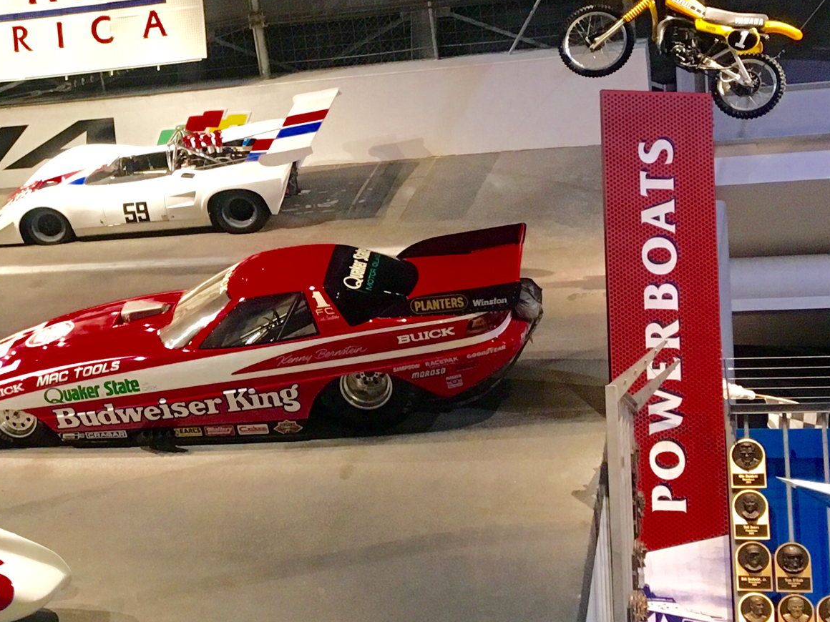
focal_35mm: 75
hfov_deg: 24.8
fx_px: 1798
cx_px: 0
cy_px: 282
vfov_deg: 19.6
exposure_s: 1/30
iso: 100
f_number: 2.2
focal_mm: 4.15
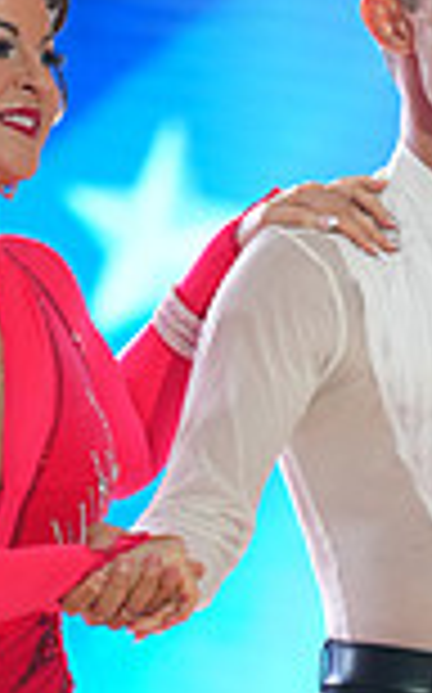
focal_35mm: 587
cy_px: 860
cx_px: 155
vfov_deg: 3.6
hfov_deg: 2.2
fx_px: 11078
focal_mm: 153
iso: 1000
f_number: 2.8
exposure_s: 1/400
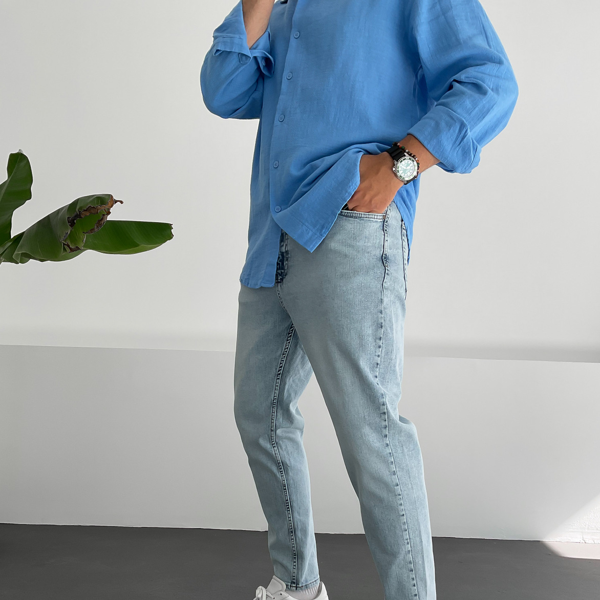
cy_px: 407
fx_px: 686
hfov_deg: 47.2
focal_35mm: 35
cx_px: 306
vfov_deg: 46.4
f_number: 1.8
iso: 16
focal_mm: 3
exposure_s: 1/320
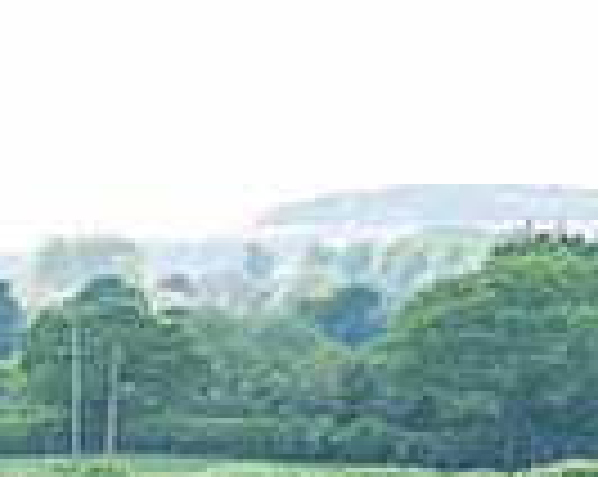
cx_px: -300
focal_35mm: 437
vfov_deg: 3.5
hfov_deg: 4.4
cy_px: 537
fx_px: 7723
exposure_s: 1/3200
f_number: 4
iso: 1250
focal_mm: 70
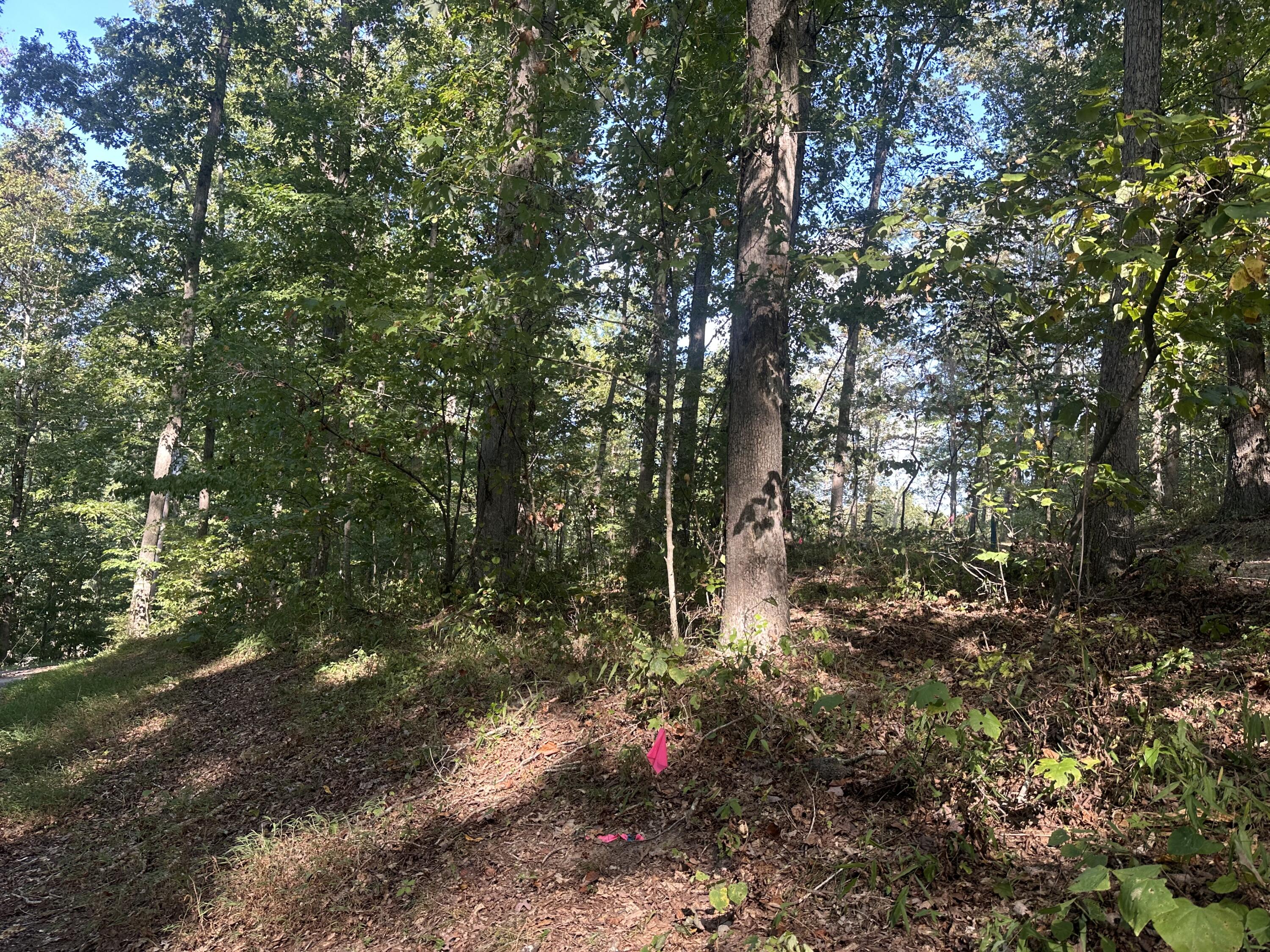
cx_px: 635
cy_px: 476
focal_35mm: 24
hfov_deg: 71.6
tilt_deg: +3.8
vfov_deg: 56.8
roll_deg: -5.1
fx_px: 881
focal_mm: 6.86
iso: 64
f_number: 1.78
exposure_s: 1/219
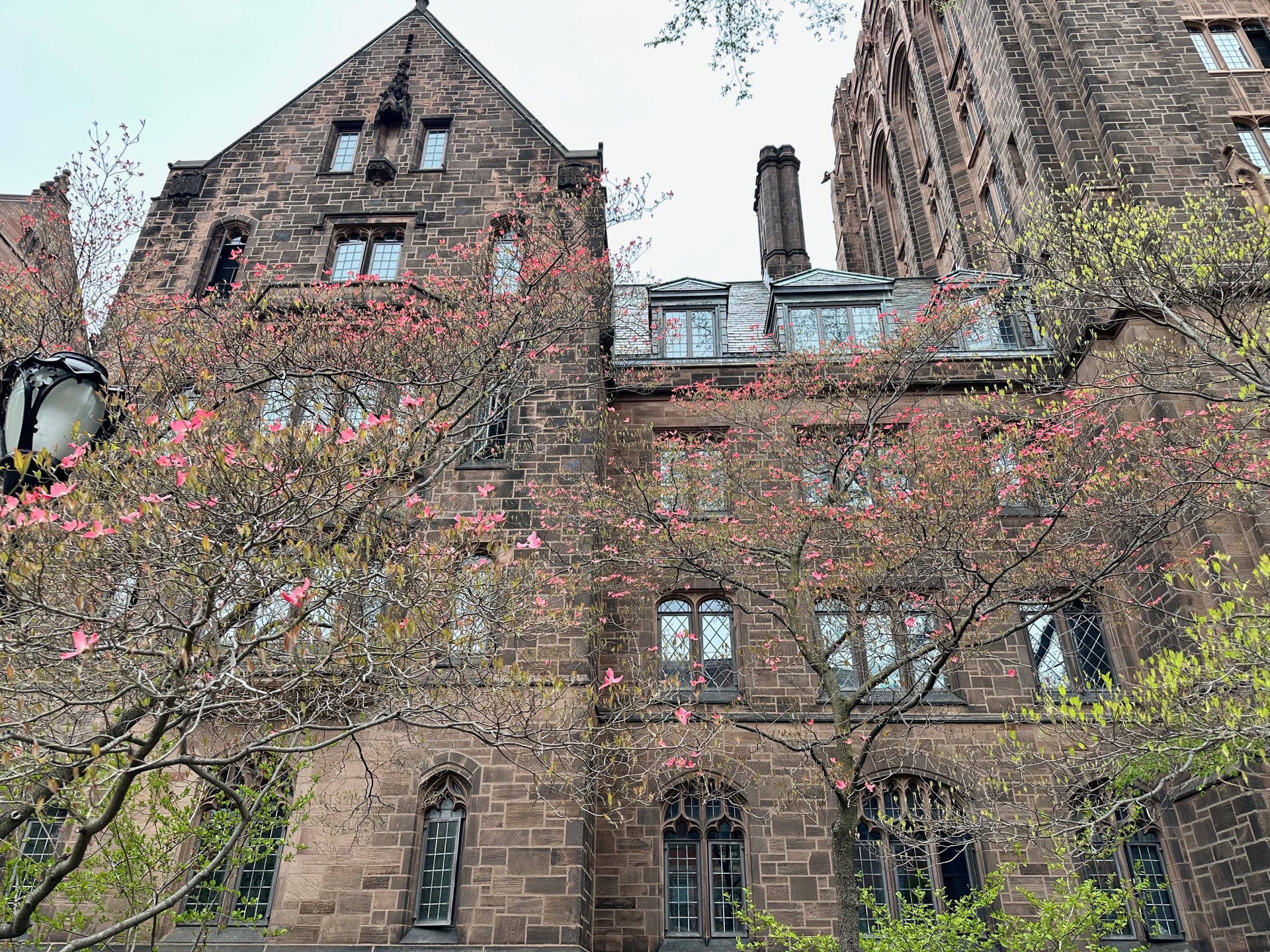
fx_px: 881
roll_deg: +0.1
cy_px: 476
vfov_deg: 56.8
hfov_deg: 71.6
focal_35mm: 24
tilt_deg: +29.9
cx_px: 635
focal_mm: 6.86
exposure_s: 1/872
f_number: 1.78
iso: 80
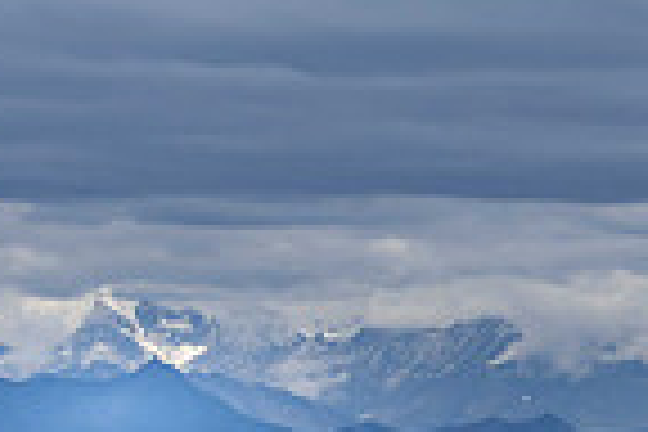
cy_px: 853
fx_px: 7613
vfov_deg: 3.2
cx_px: 1238
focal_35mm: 423
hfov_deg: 4.8
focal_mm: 70
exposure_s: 1/160
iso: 140
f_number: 5.6
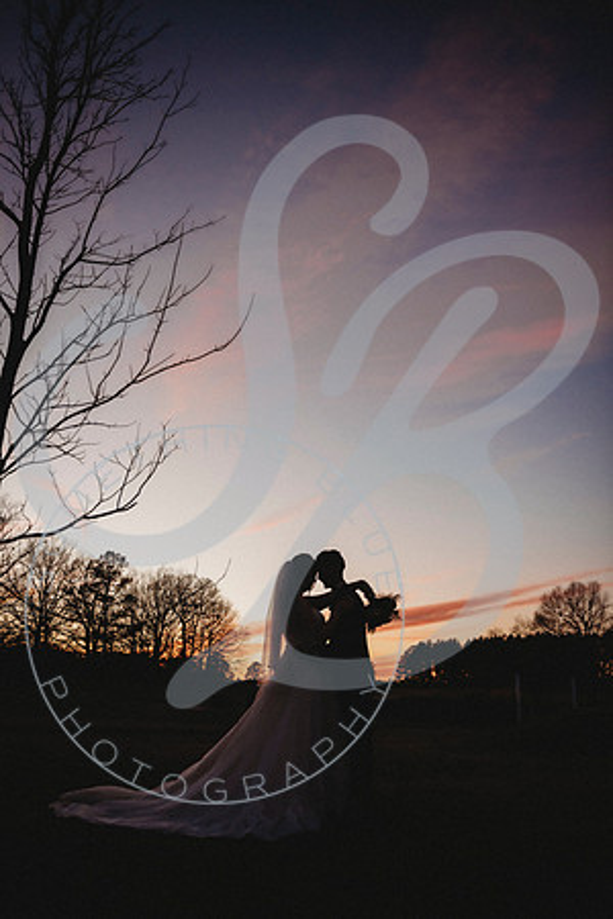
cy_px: 460
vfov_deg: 67.4
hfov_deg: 47.9
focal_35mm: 27
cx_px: 306
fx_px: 690
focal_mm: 27
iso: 200
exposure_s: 1/500
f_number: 2.8
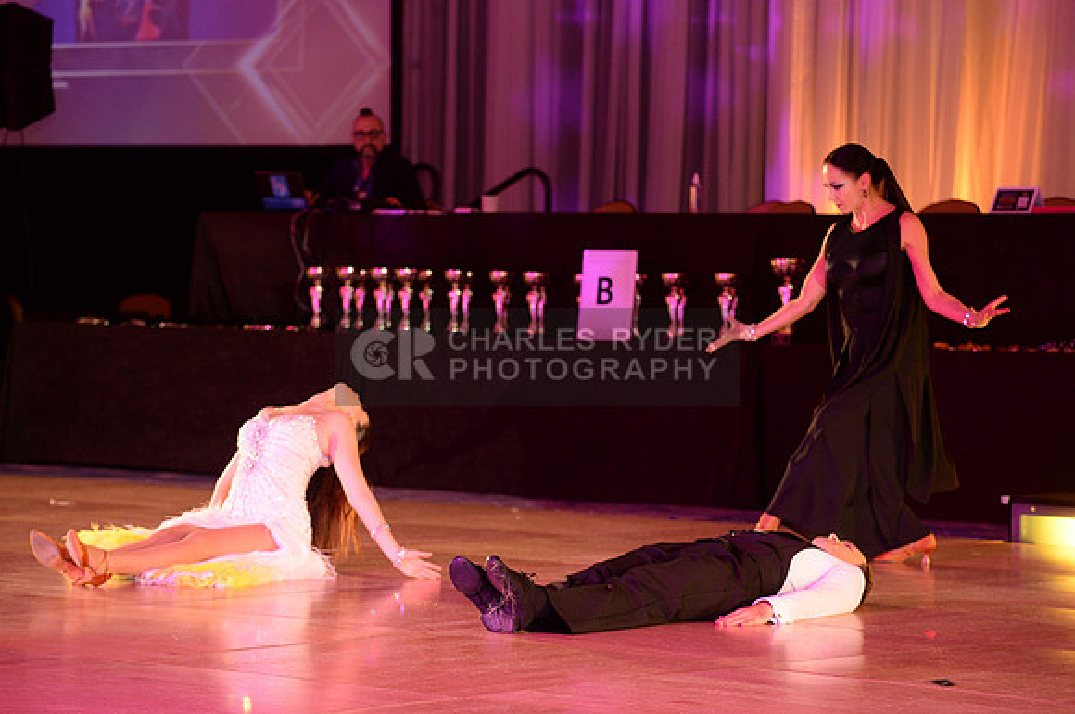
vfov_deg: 10.1
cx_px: 538
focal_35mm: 135
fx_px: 4026
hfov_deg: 15.2
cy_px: 357
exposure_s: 1/250
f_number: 4.5
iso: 2500
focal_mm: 135
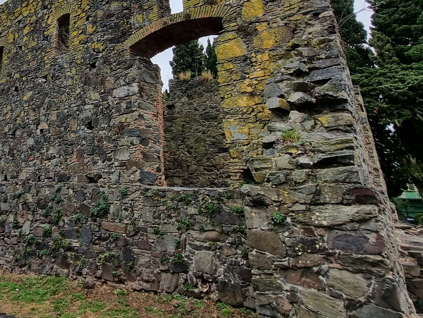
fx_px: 305
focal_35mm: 25
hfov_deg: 62.5
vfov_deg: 52.6
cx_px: 75
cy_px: 82
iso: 50
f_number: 2.2
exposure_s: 1/317
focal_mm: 1.74
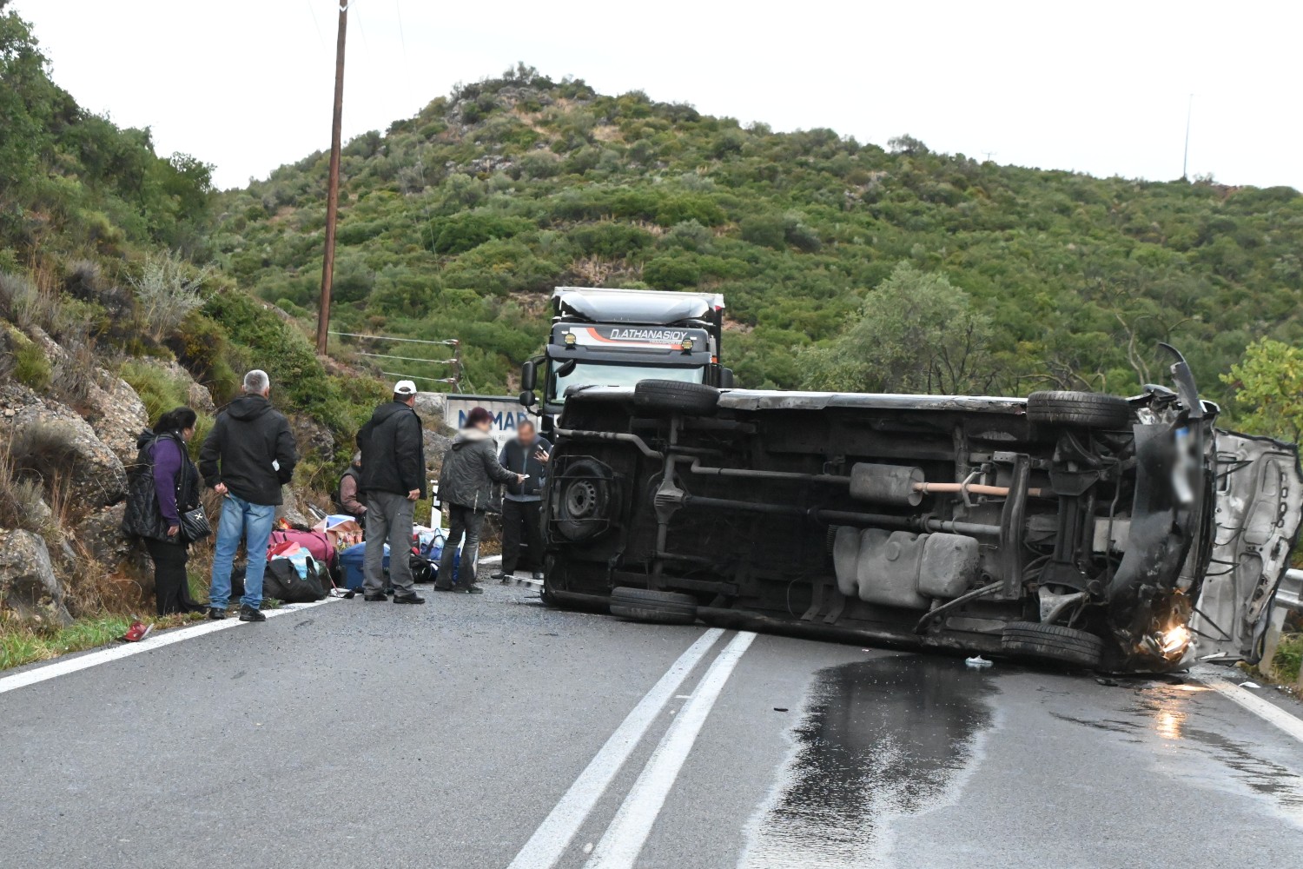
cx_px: 652
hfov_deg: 27.0
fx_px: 2714
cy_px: 434
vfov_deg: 18.2
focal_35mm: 75
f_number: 9
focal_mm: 50
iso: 8000
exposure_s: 1/320
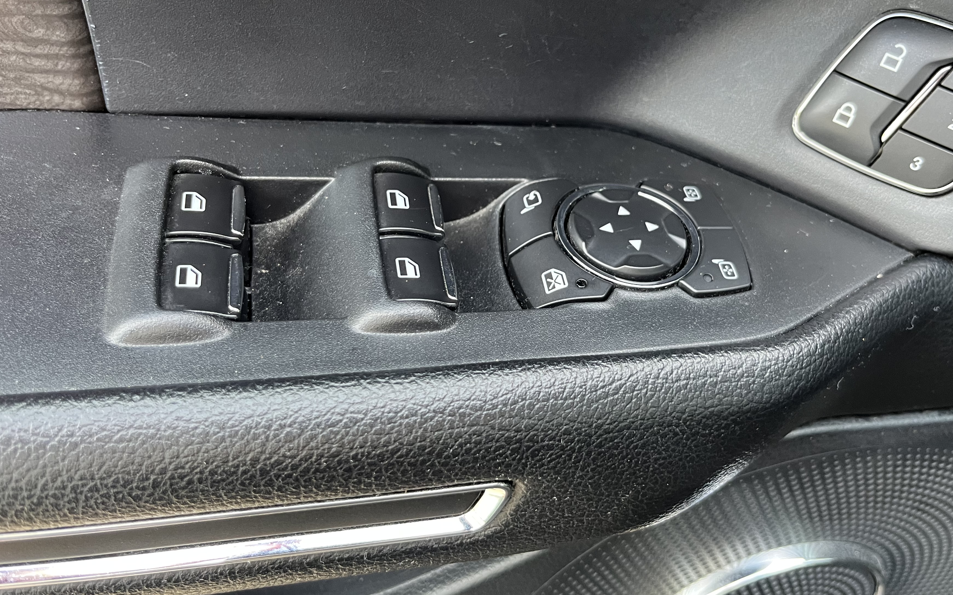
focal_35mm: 32
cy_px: 269
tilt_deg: -39.6
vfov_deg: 39.4
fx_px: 831
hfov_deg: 59.5
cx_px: 531
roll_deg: -10.9
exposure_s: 1/60
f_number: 1.6
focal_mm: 5.1
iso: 200
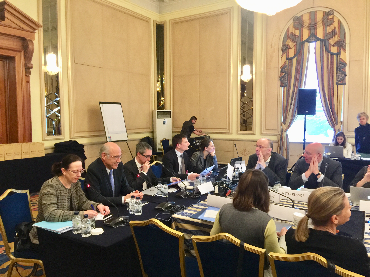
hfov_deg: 61.7
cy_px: 138
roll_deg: -1.1
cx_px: 185
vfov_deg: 48.2
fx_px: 310
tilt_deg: -3.7
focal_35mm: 29
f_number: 2.2
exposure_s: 1/10
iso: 100
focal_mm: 4.15
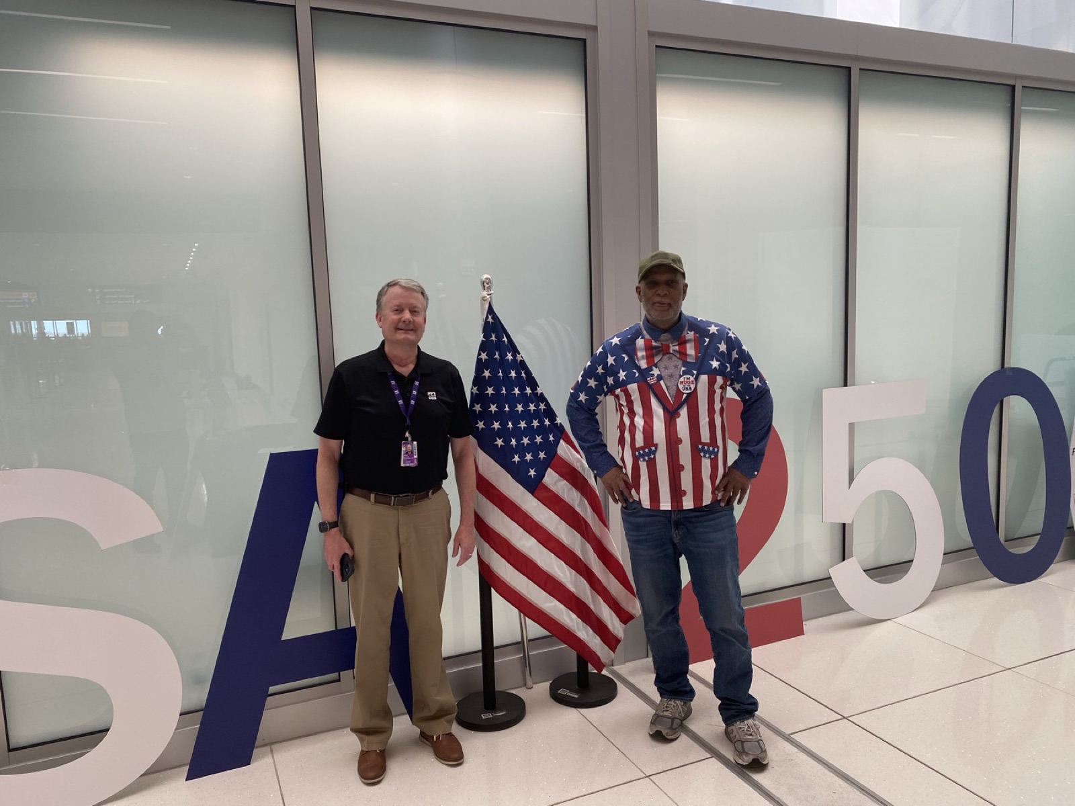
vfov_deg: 53.1
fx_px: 807
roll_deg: +1.1
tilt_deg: -7.3
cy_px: 403
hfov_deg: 67.3
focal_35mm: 26
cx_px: 538
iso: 125
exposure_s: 1/121
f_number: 1.8
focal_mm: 4.25
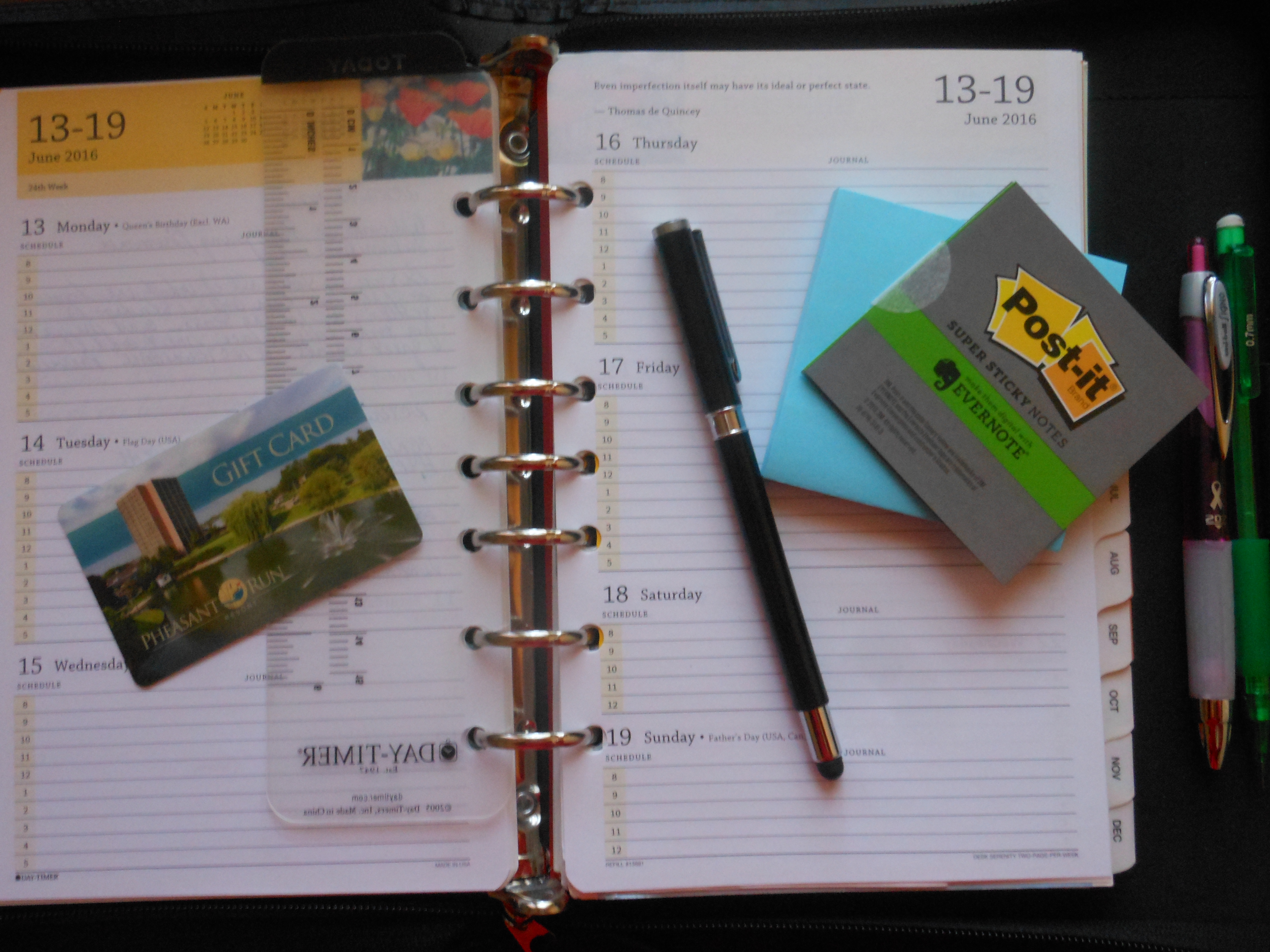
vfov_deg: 42.9
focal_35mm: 33
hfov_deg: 55.4
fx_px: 1211
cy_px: 476
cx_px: 635
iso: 400
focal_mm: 5.9
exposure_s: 1/10
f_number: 4
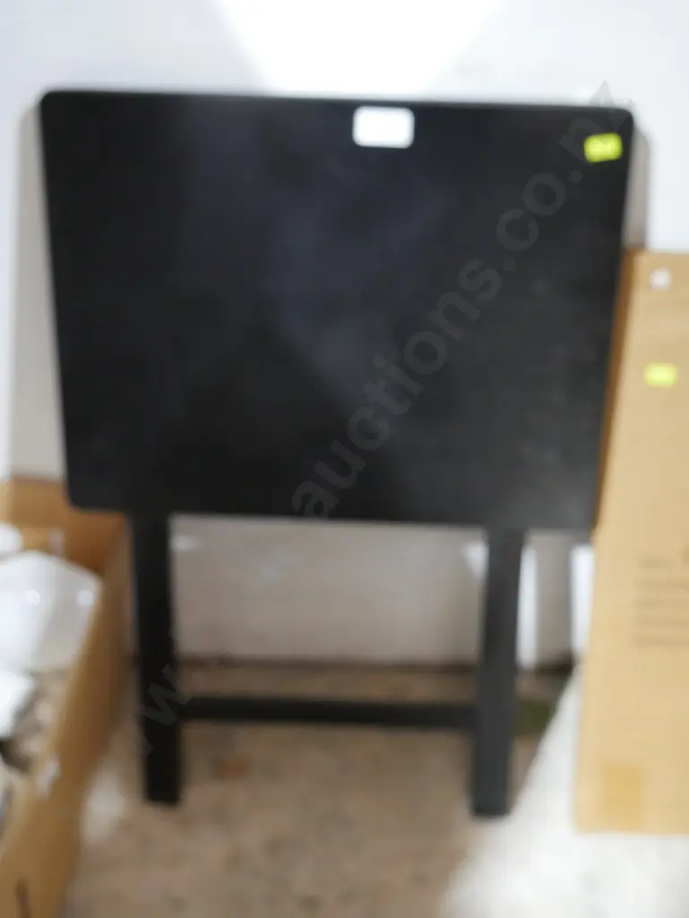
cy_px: 459
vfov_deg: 39.6
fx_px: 1273
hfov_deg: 30.3
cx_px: 344
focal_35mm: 48
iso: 3200
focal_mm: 24
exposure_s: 1/25
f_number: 5.2
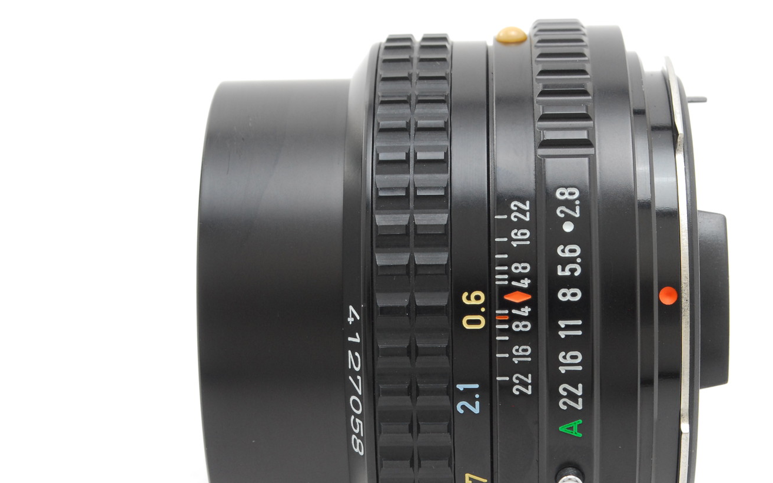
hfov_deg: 20.2
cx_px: 467
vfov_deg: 12.7
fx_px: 2161
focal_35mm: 103
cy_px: 312
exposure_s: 1/125
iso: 400
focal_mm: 55
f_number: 13
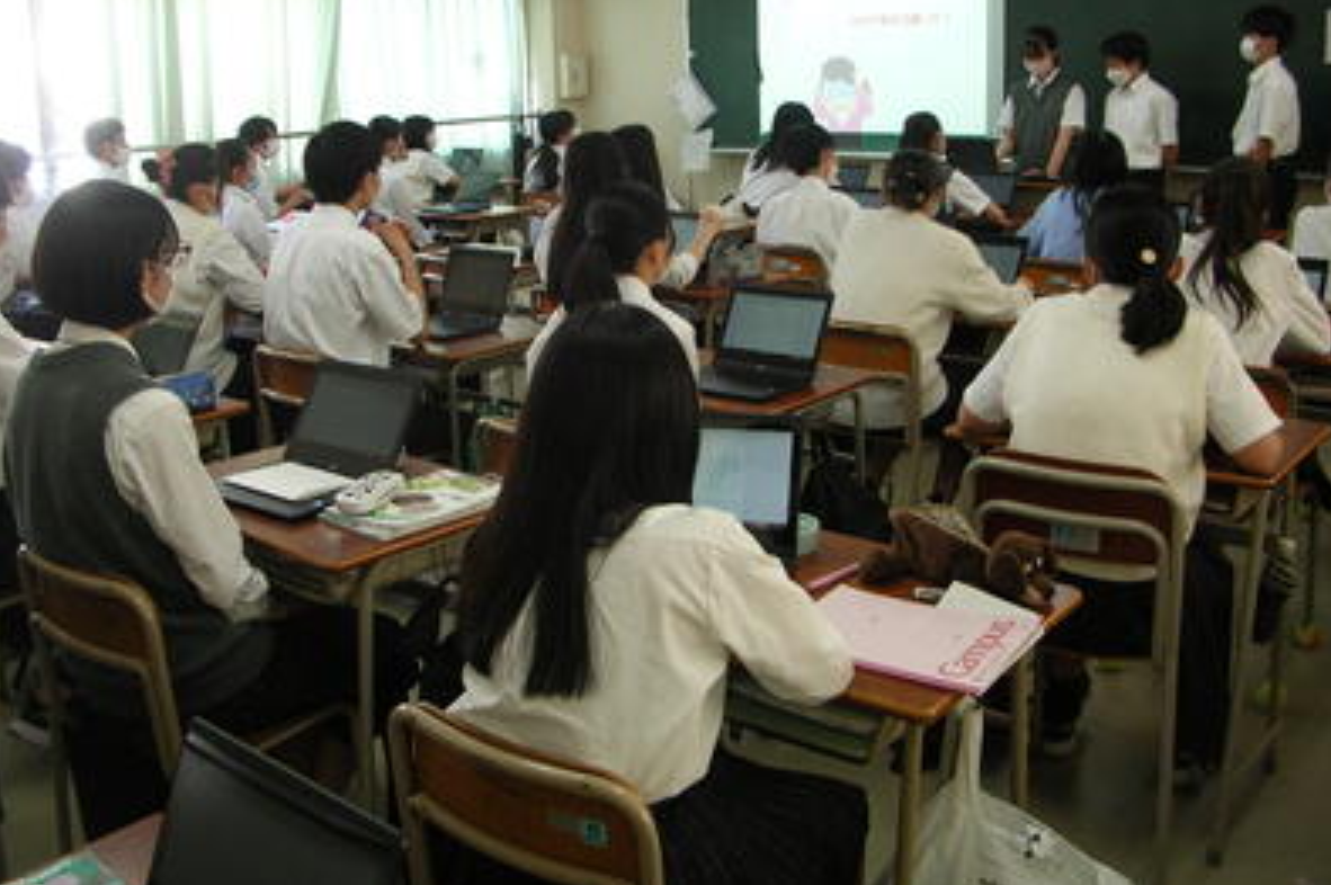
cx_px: 666
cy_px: 385
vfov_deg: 35.8
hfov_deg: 51.9
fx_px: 1367
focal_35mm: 37
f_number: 2.8
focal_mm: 5.8
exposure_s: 1/18.8
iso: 50
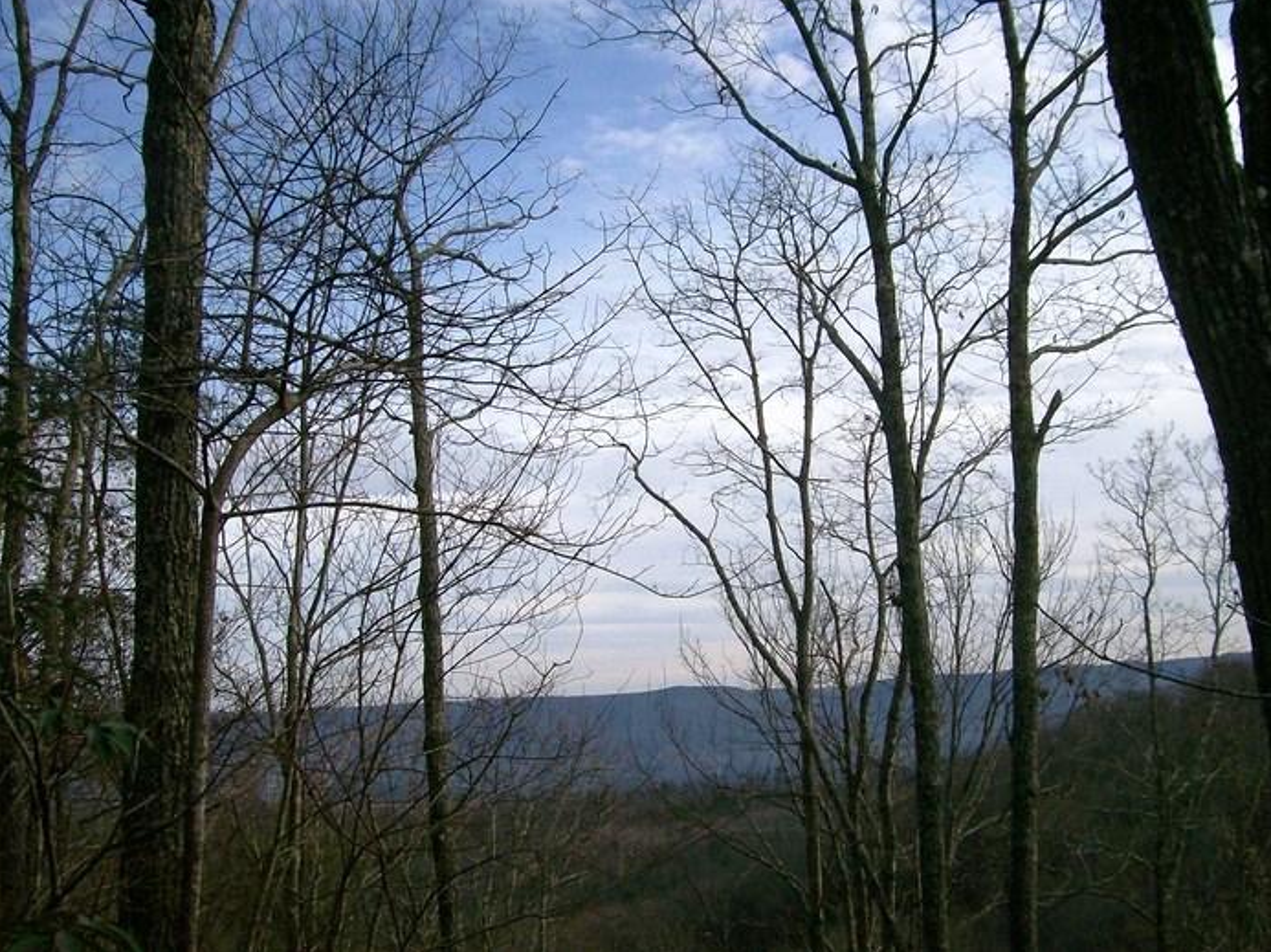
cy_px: 467
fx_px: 1358
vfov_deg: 38.6
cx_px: 636
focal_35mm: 37
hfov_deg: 50.2
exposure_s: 1/521
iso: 80
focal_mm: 6
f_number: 4.8
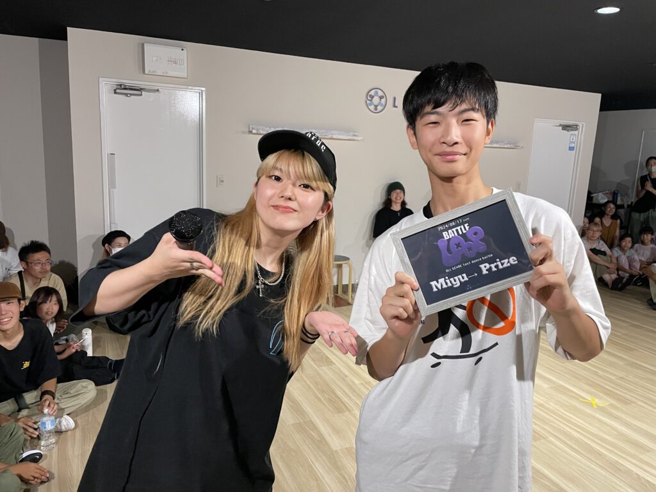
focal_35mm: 26
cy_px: 246
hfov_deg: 67.3
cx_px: 328
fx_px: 493
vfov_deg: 53.1
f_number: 1.6
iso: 400
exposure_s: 1/42
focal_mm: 4.2
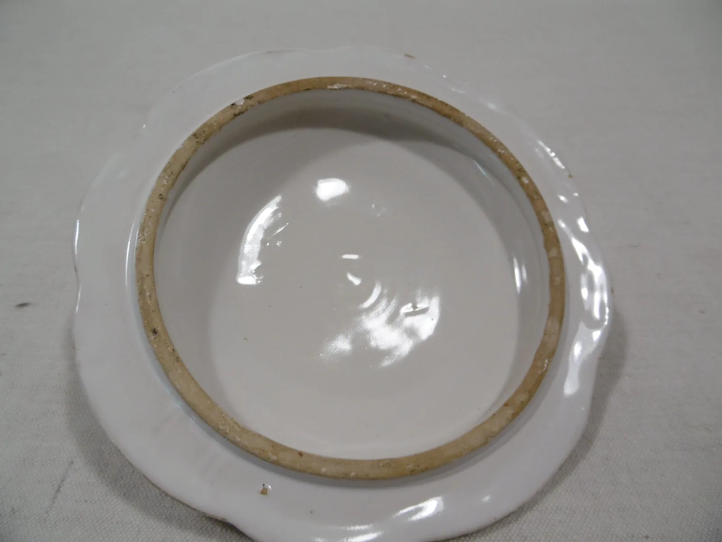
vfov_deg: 56.8
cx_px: 361
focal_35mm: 24
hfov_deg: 71.6
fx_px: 501
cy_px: 271
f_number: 3.1
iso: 100
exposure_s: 1/50
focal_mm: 4.3
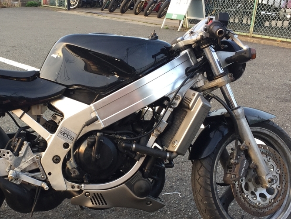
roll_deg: -4.3
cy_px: 141
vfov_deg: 27.9
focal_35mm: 52
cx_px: 70
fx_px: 437
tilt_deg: -17.6
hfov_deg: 35.9
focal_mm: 4.15
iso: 32
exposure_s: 1/60
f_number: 2.2
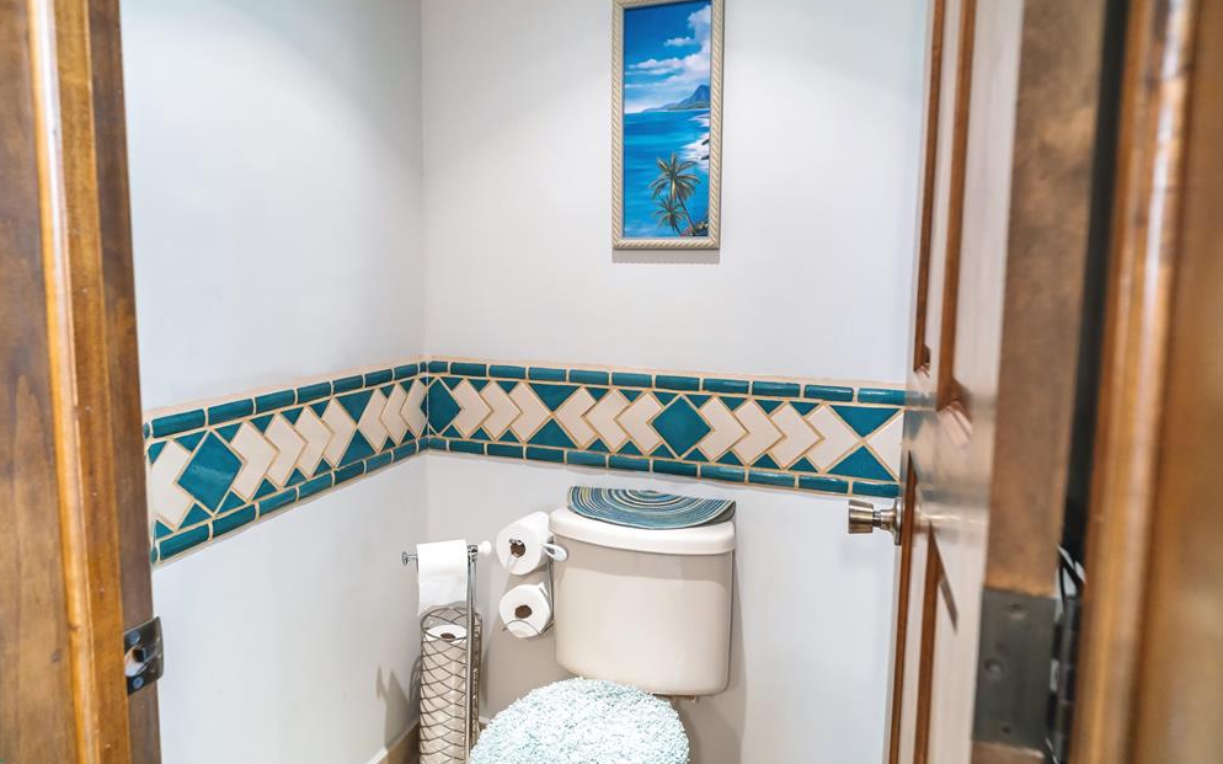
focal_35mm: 21
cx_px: 597
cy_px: 352
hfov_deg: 82.3
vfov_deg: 57.2
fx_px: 700
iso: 500
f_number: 4.5
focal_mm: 20
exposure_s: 1/10
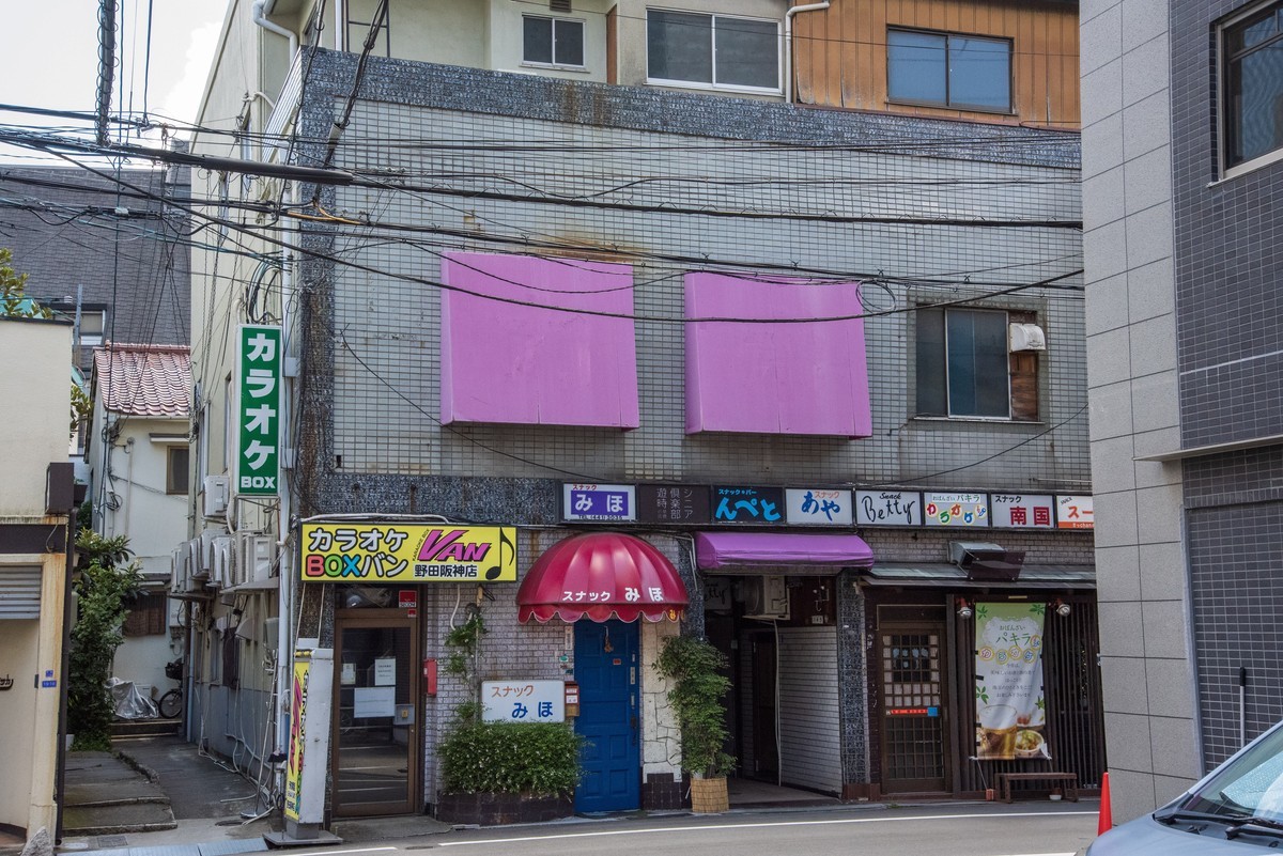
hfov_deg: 38.2
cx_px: 642
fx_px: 1854
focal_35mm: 52
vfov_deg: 26.0
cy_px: 428
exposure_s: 1/500
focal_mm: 52
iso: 4000
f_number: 11
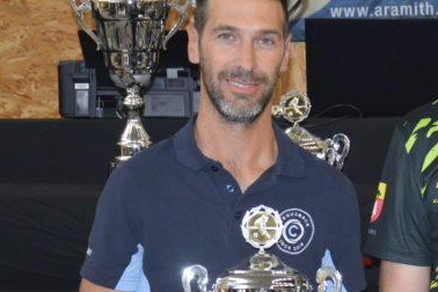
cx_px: 438
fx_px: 1679
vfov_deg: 9.9
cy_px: 191
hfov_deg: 14.6
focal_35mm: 138
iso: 560
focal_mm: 34
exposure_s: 1/60
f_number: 4.2
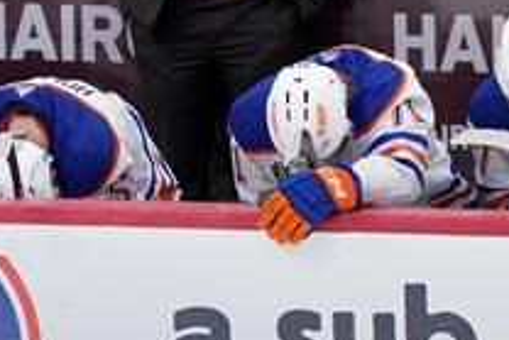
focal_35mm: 1249
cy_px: 143
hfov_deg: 1.6
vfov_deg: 1.1
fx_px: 17671
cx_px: -184
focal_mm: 400
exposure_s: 1/1250
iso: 3200
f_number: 3.5
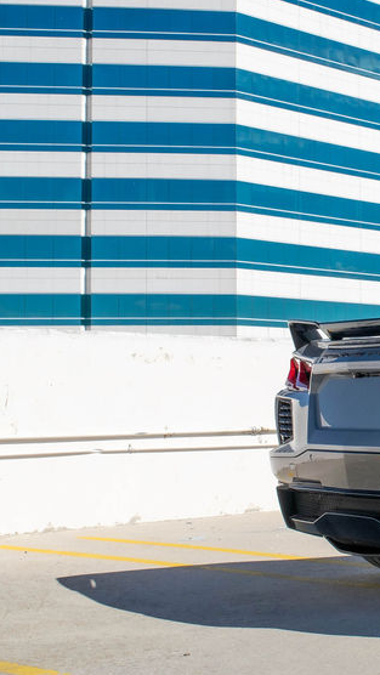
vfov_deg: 25.3
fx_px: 1504
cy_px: 315
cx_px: 475
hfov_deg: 13.9
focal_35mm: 84
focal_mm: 29
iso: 200
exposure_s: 1/500
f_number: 13
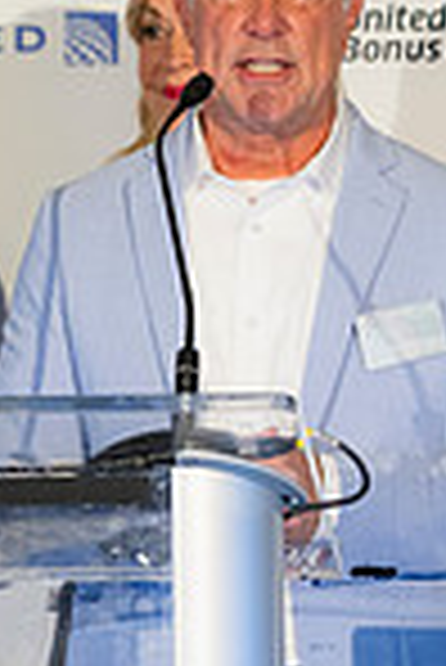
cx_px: 261
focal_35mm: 683
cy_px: 320
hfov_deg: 2.0
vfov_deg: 3.0
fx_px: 12662
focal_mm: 150
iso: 900
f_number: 2.8
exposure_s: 1/160
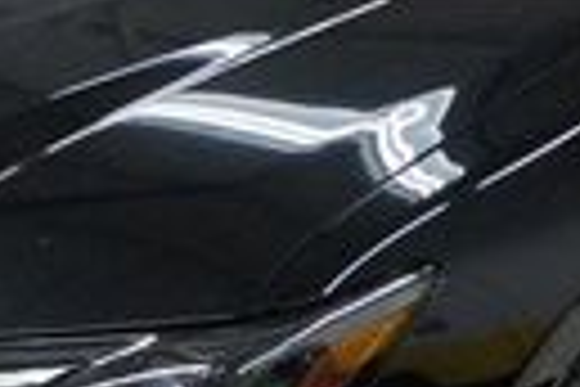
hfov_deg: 15.3
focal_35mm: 134
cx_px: 198
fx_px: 2159
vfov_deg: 10.2
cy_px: 225
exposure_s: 1/250
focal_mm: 18
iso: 1600
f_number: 3.5
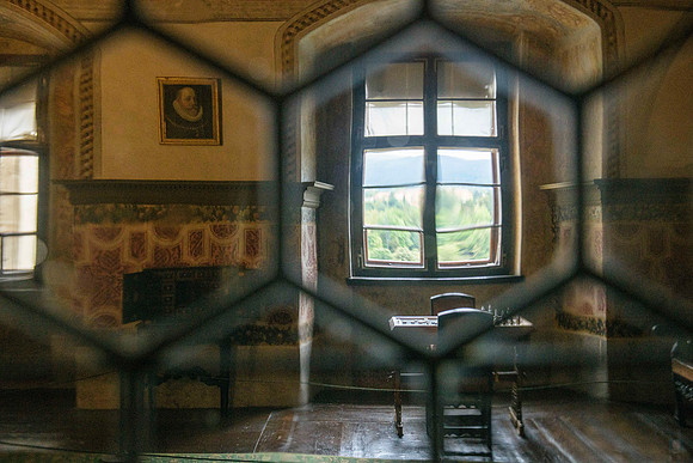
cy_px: 232
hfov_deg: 48.4
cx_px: 346
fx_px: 770
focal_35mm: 40
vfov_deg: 33.4
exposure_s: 1/80
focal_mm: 40
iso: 1600
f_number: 5
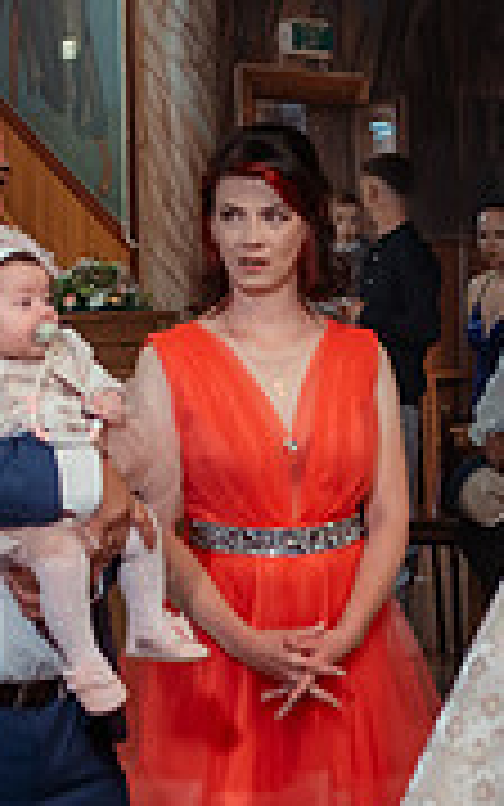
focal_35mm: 128
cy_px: 564
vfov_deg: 16.3
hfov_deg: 10.2
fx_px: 2811
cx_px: 422
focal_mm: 35
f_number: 2.8
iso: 1600
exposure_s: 1/200
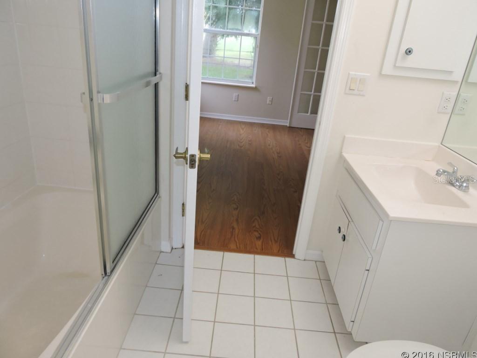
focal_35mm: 24
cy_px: 179
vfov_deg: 56.8
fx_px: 331
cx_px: 238
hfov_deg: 71.6
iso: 220
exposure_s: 1/40
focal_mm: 4.3
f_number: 3.3
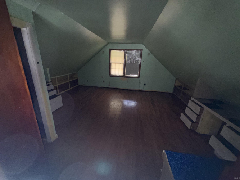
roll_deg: -3.1
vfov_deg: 85.7
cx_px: 120
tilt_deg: -17.8
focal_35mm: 14
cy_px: 90
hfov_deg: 102.1
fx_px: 97
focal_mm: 2.22
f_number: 2.2
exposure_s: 1/53
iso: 200
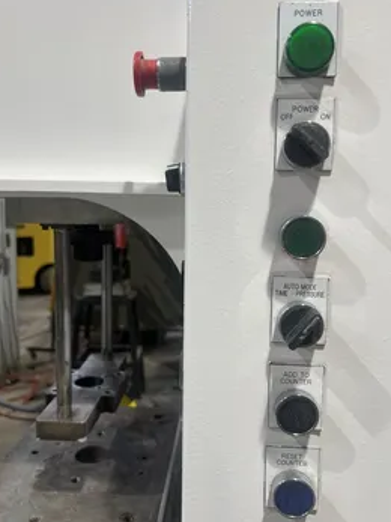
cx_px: 194
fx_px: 452
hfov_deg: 46.8
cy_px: 259
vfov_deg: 60.0
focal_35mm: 30
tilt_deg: -5.4
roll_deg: +0.1
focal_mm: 5.7
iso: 80
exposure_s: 1/120
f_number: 1.5
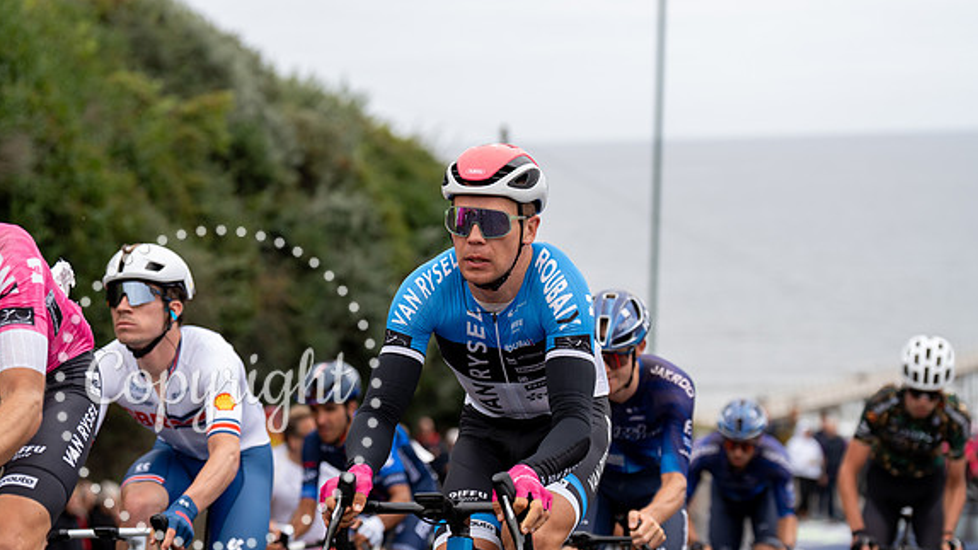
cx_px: 486
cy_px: 299
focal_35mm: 109
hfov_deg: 19.6
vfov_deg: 11.1
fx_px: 2827
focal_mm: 103
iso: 320
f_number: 3.5
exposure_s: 1/1000
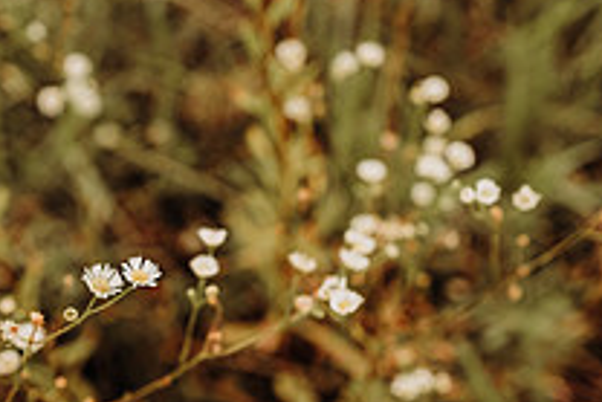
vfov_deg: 20.2
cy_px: 285
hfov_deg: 29.5
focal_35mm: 67
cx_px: 142
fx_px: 1121
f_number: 2.8
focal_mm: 24
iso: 160
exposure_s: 1/500
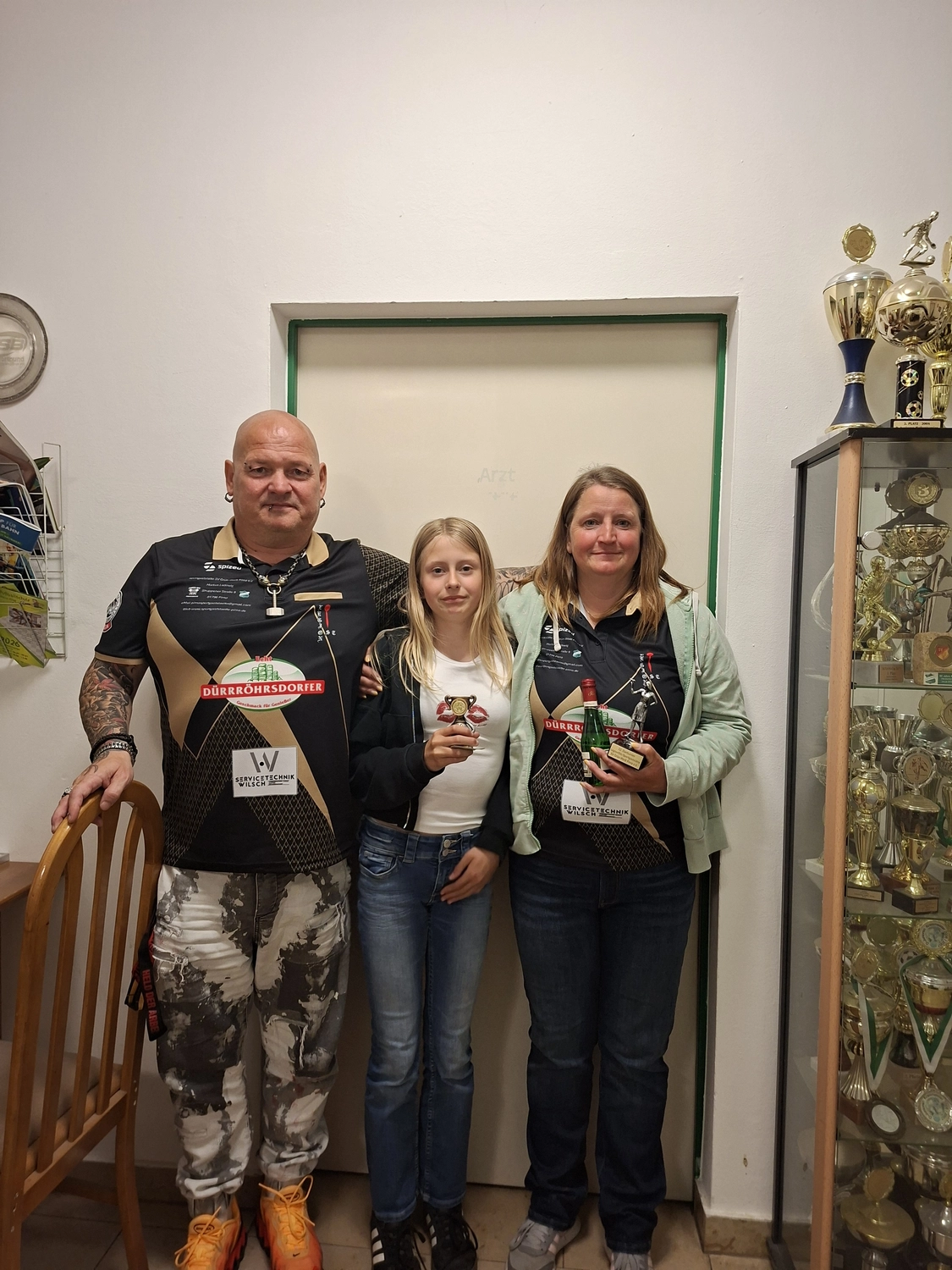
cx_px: 476
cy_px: 635
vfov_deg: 73.9
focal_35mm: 23
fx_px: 843
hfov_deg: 58.9
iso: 320
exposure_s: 1/50
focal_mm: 5.54
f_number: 1.8
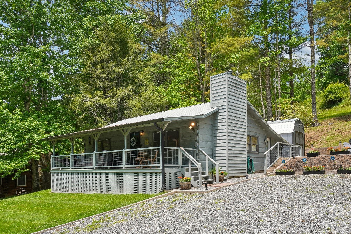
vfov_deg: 46.4
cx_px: 177
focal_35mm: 28
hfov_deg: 65.5
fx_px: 273
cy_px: 119
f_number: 8
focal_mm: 18
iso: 100
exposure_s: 1/100
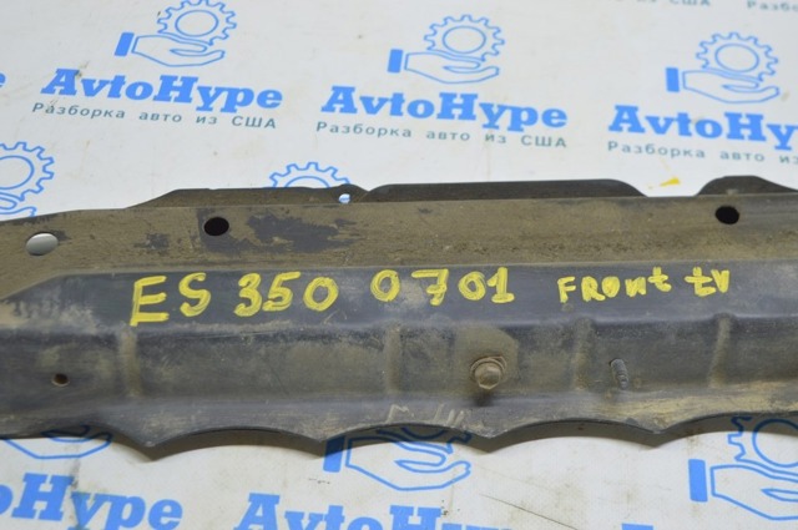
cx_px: 399
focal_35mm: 57
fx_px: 1262
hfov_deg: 35.1
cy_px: 265
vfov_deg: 23.7
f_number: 5.6
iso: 400
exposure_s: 1/20
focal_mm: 38
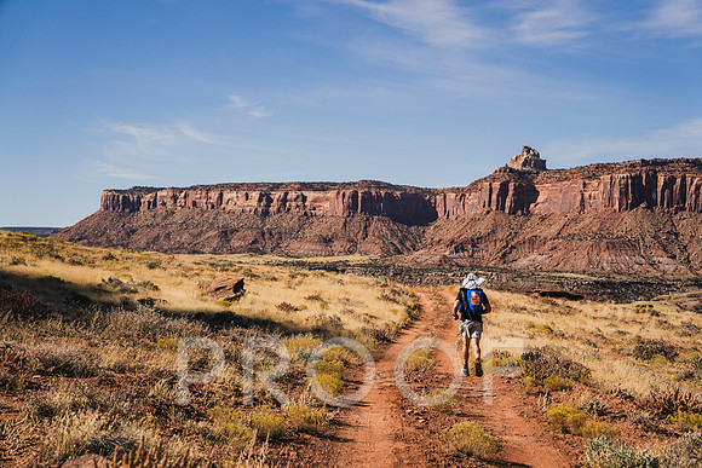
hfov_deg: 29.2
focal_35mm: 69
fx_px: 1346
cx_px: 351
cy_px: 234
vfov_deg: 19.7
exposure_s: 1/1600
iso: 160
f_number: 4.5
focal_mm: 69
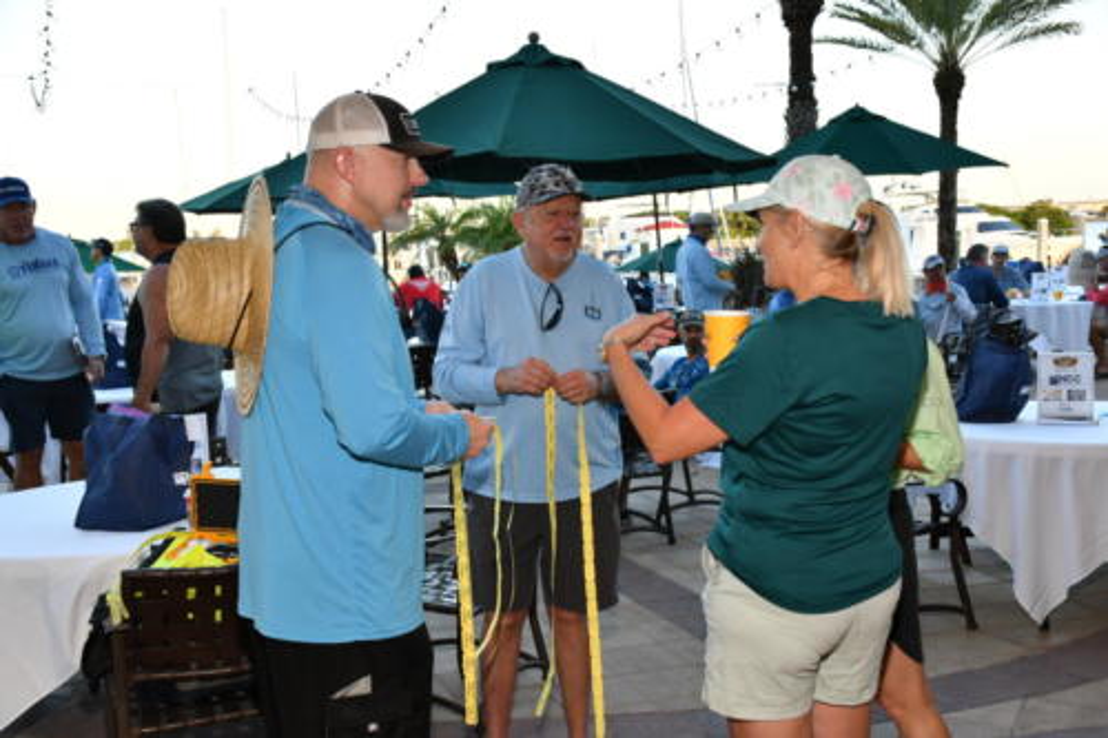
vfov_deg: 28.9
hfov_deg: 42.3
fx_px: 1431
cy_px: 369
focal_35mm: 46
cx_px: 554
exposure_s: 1/200
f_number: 7.1
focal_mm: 31
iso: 500
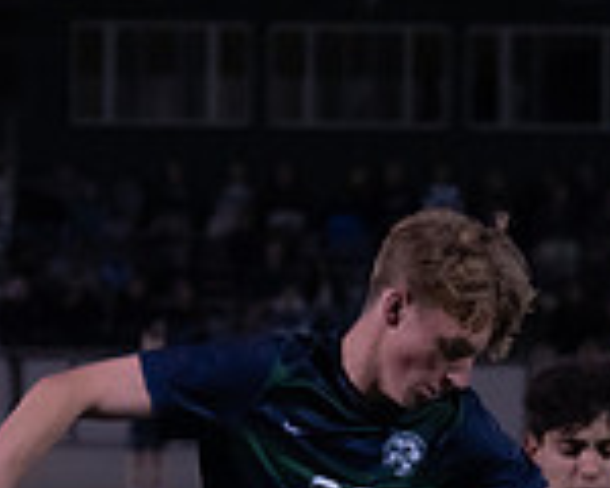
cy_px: 673
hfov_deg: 5.4
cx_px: 576
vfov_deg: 4.3
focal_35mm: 357
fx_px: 6445
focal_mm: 70
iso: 2000
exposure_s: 1/1000
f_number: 2.8
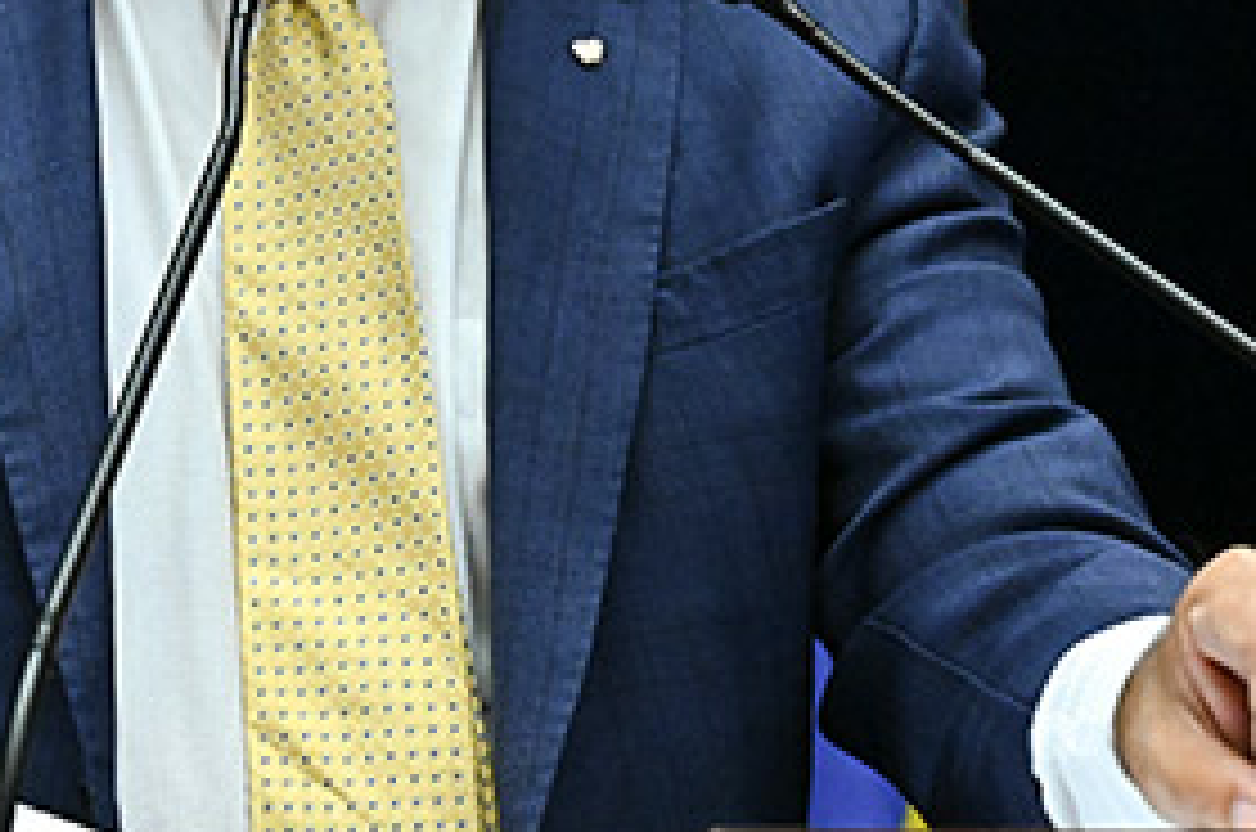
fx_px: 13966
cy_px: 36
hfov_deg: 5.1
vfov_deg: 3.4
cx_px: 320
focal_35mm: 401
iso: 5000
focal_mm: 130
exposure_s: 1/160
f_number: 5
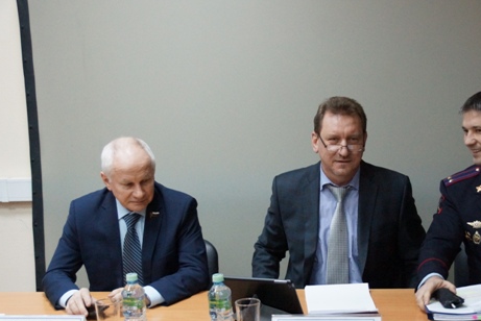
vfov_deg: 14.6
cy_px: 197
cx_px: 309
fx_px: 1253
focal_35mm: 94
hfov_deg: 21.7
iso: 2500
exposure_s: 1/80
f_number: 4.5
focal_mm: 45
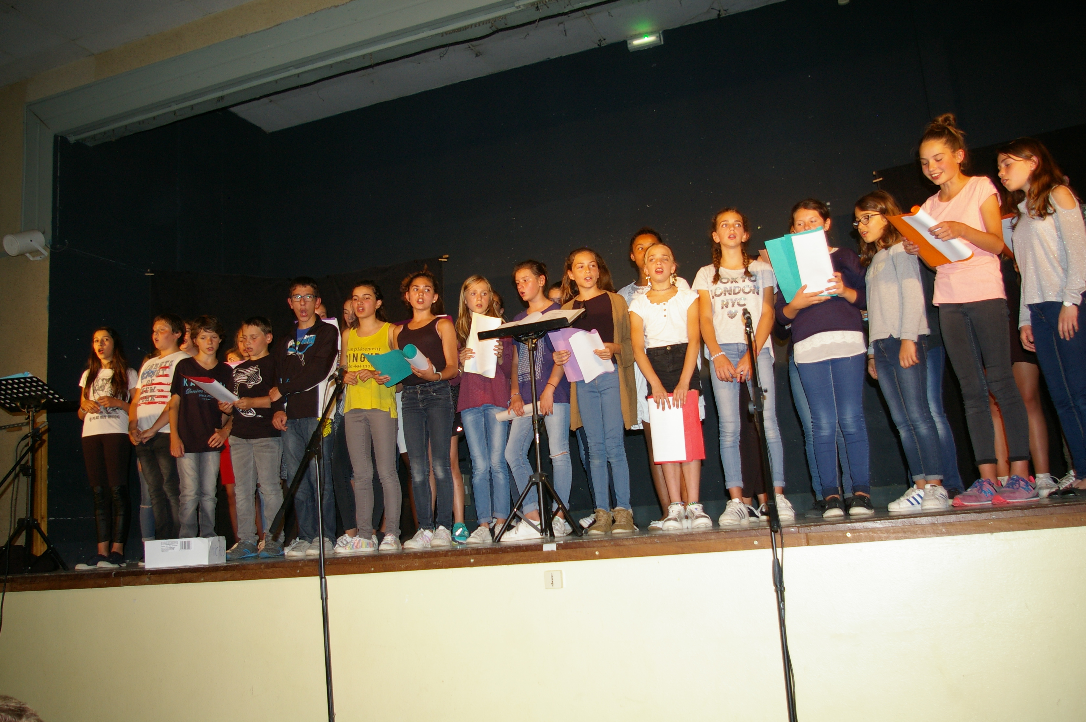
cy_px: 361
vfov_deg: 43.5
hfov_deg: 62.0
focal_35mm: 30
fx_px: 904
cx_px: 543
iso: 400
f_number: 4.5
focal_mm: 20
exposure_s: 1/30
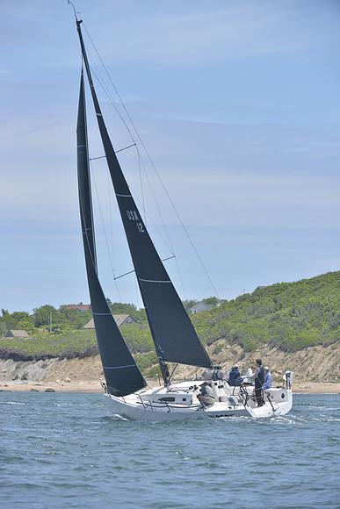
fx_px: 2831
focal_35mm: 200
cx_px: 170
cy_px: 254
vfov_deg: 10.3
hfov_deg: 6.9
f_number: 7.1
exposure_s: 1/1000
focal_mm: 200
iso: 280
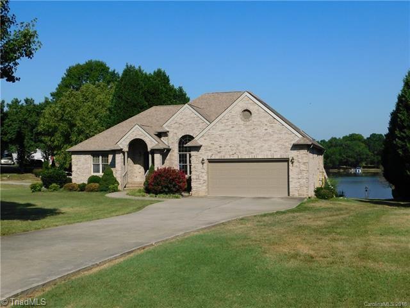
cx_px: 205
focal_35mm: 40
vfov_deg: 36.0
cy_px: 154
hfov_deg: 46.8
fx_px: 474
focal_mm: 7.1
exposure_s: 1/500
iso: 125
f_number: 7.2
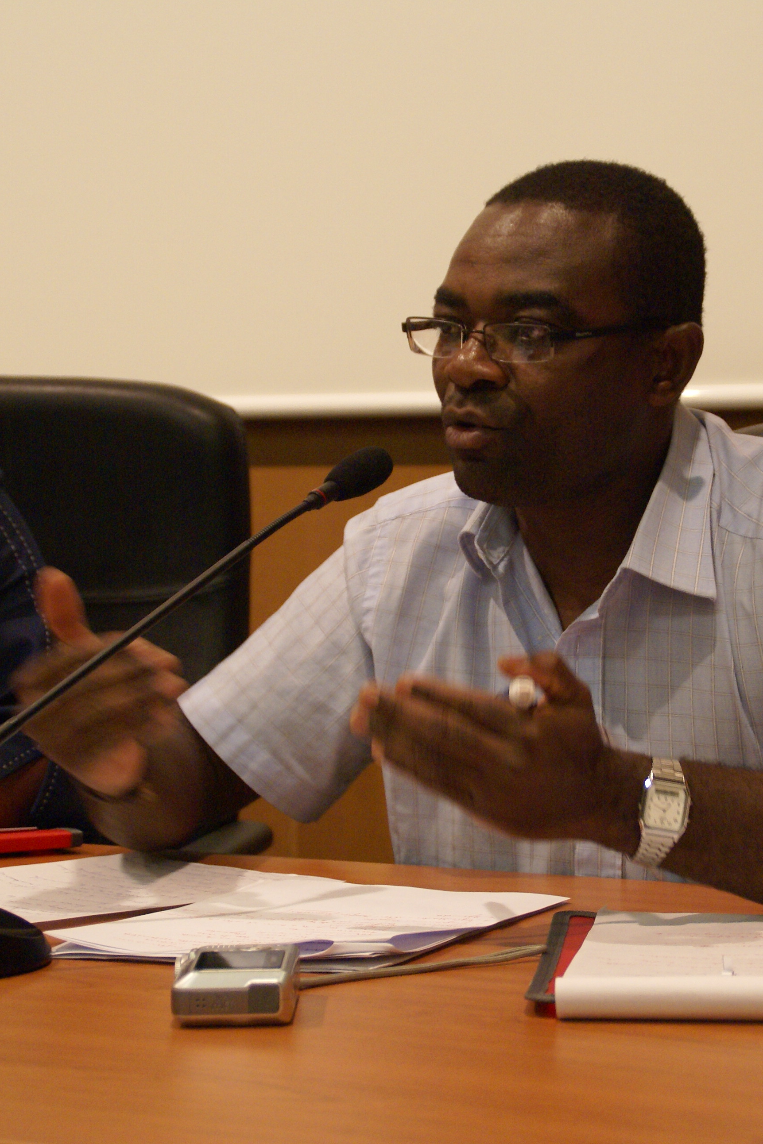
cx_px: 534
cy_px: 572
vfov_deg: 25.8
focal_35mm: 79
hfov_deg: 17.3
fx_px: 2504
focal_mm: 35
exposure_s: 1/25
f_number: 4.5
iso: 800
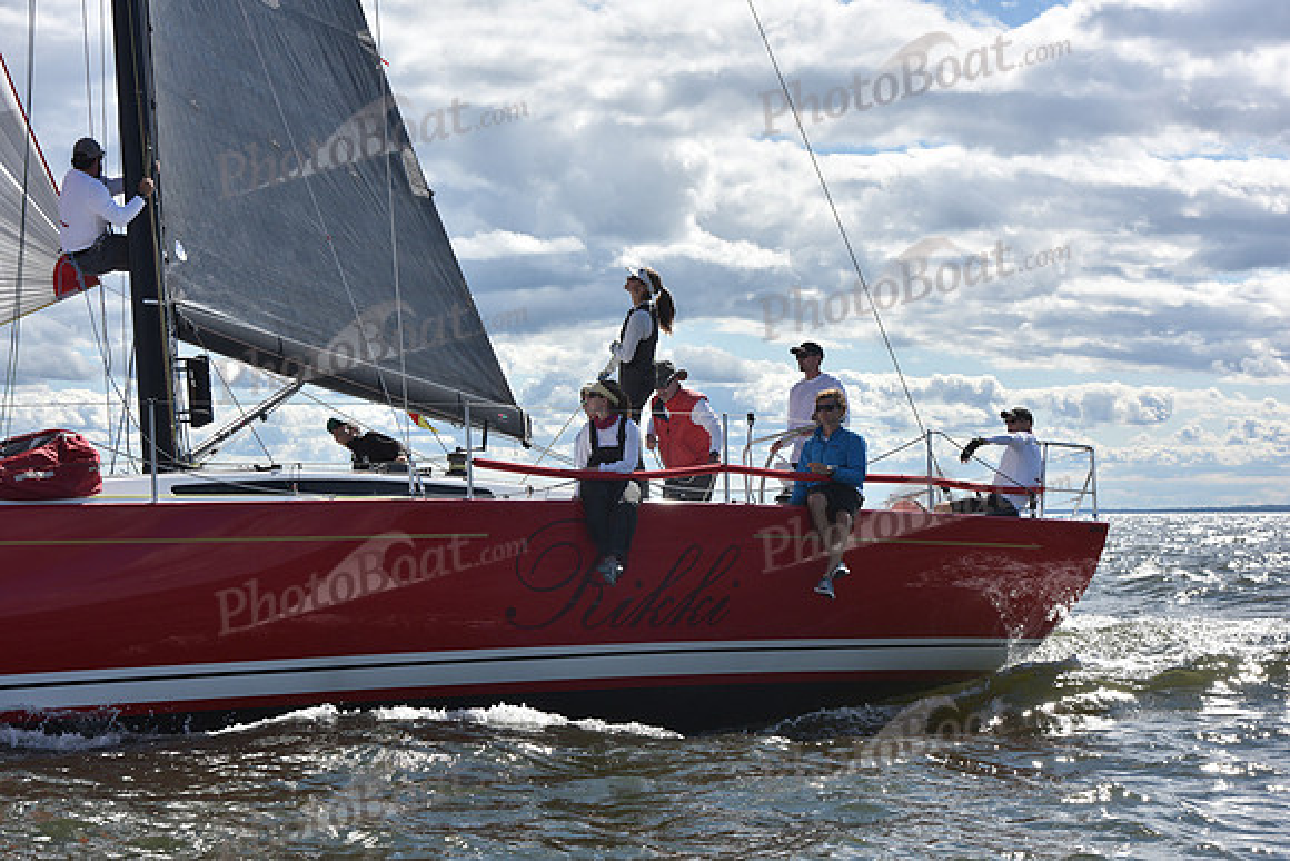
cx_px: 645
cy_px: 430
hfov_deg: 28.8
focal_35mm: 70
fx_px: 2509
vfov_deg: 19.5
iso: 250
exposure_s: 1/640
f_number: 11
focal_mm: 70
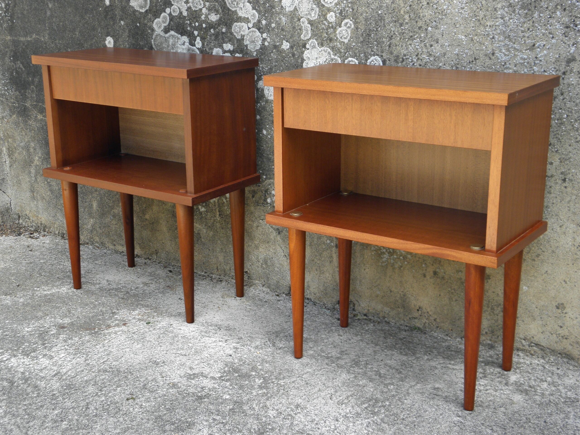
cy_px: 218
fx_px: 787
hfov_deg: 40.4
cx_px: 290
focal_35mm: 47
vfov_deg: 30.9
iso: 100
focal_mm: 8.6
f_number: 3.9
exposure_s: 1/80
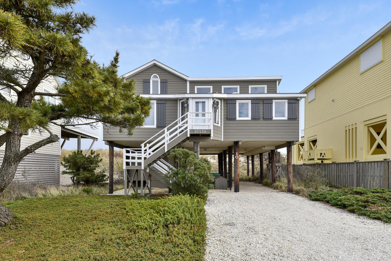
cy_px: 130
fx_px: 185
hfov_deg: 93.3
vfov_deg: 70.5
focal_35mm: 17
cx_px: 196
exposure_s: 1/250
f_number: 8
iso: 200
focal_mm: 17
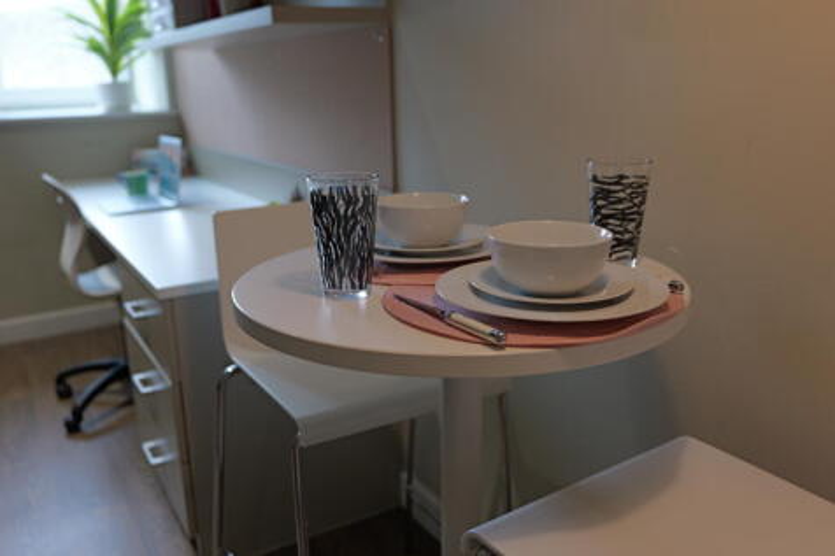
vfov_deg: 42.3
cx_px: 418
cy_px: 278
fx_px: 719
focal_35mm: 31
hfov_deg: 60.3
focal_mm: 31
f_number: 2.8
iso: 800
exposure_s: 1/320
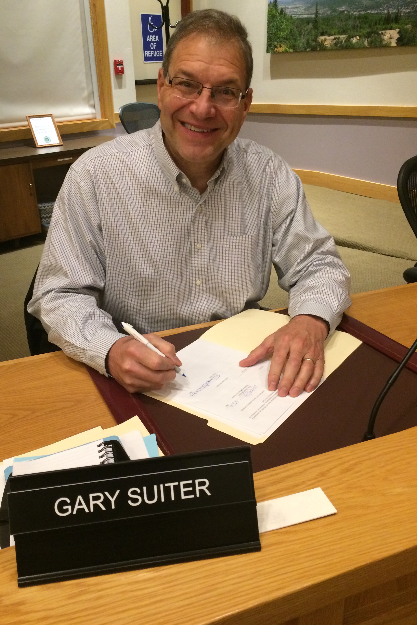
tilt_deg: -24.3
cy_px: 311
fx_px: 539
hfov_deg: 42.3
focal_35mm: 31
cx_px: 190
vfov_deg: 60.3
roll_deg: +3.8
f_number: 2.2
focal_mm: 4.15
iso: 250
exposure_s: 1/30
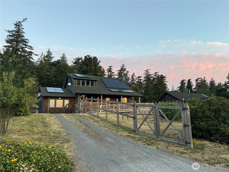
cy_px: 86
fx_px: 159
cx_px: 114
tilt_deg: +8.7
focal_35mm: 24
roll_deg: +0.8
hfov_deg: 71.6
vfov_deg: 56.8
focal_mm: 6.76
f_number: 1.78
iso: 160
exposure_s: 1/121
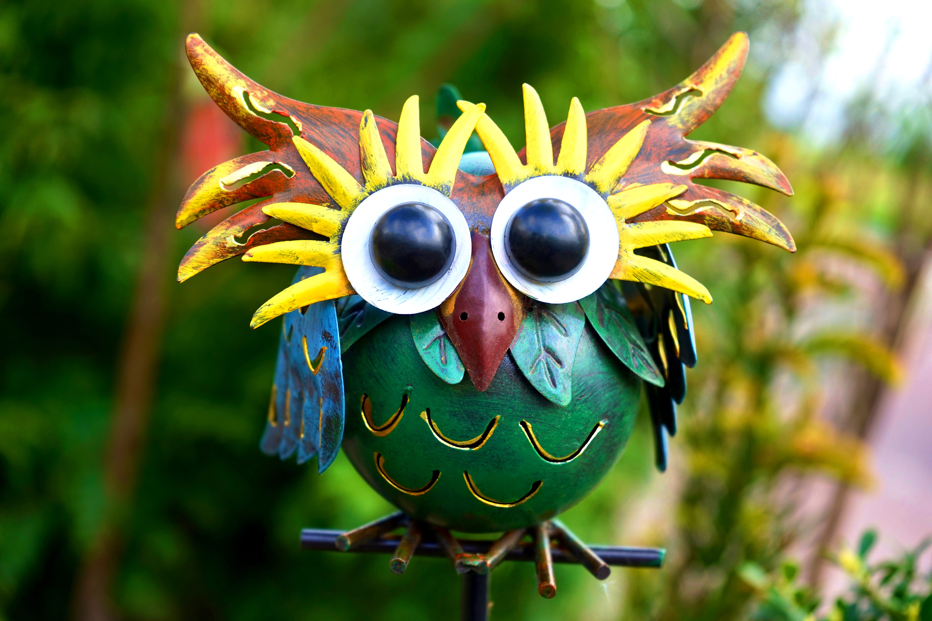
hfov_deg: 30.5
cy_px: 310
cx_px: 466
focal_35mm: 66
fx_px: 1709
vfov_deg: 20.6
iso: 100
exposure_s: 1/80
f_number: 5.6
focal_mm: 66
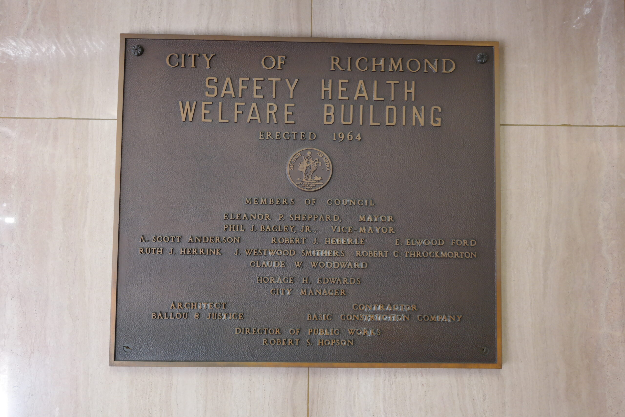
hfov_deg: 61.9
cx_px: 312
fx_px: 521
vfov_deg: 43.6
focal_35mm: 30
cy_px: 208
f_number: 3.5
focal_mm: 20
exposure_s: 1/40
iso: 800
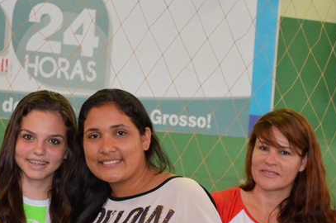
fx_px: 1509
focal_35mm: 162
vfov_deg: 8.4
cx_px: 136
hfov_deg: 12.7
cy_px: 159
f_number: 5.6
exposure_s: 1/60
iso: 2200
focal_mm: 55
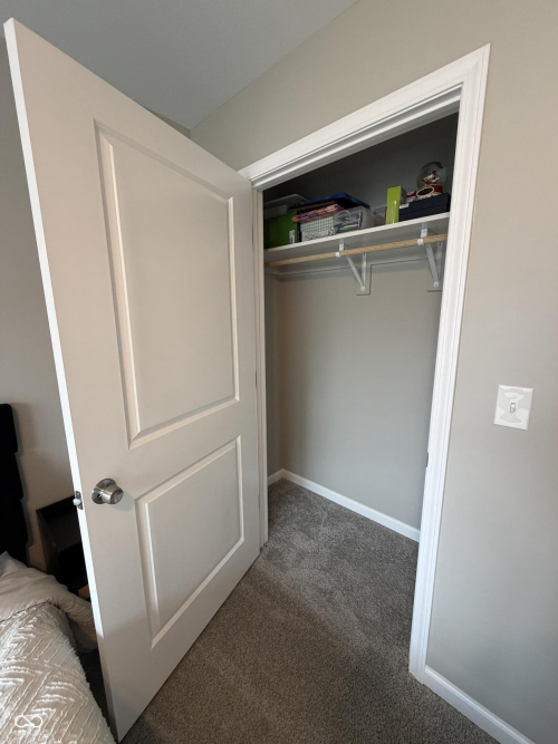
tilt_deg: -10.3
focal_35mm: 14
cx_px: 279
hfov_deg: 85.7
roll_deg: +0.1
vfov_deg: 102.1
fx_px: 301
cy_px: 372
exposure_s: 1/120
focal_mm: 2.22
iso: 320
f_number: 2.2
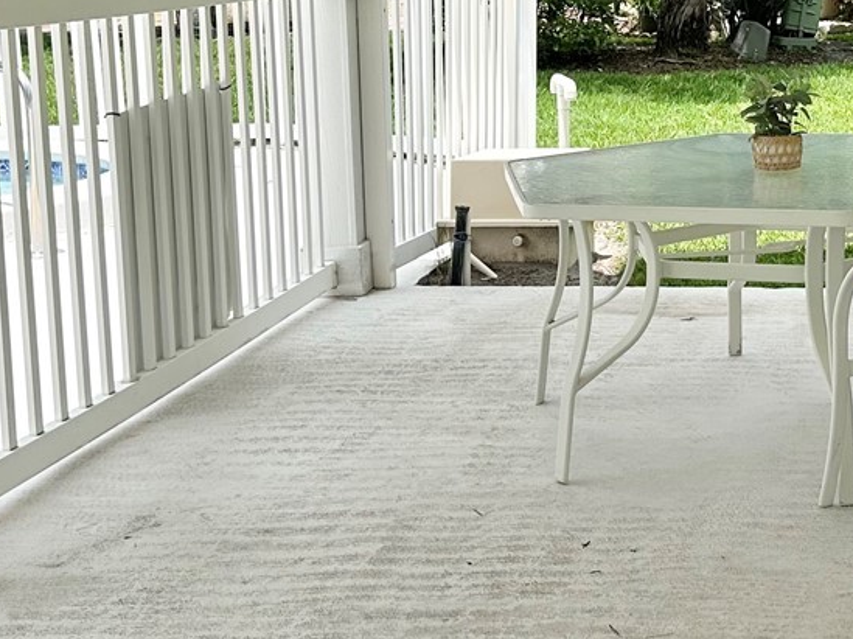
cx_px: 727
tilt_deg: -6.7
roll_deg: +0.3
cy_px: 132
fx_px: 1724
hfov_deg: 27.0
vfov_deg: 20.8
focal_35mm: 70
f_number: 1.78
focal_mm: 6.86
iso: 80
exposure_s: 1/3861
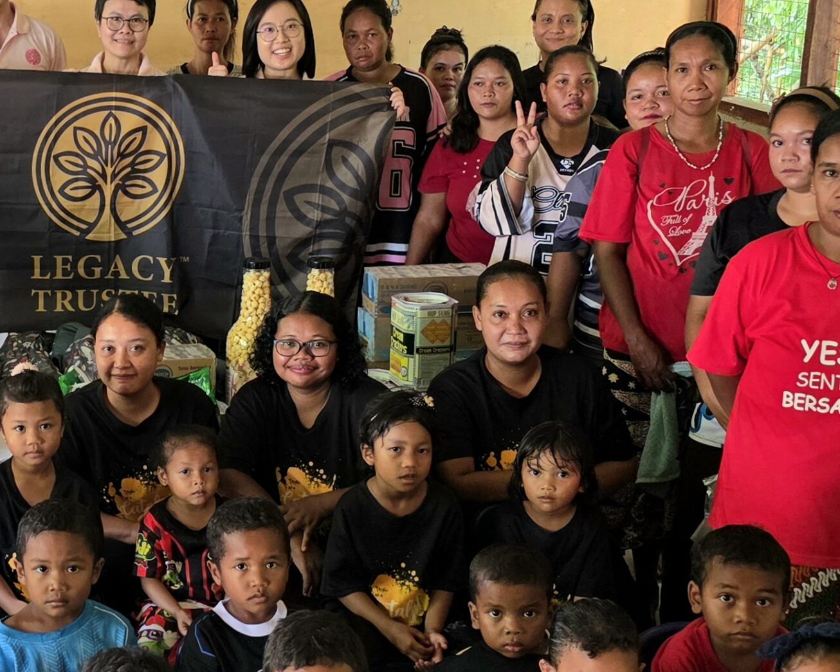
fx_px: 1094
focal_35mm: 44
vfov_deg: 33.8
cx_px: 108
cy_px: 459
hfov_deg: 39.4
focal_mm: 6.3
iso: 320
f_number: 1.7
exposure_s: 1/101
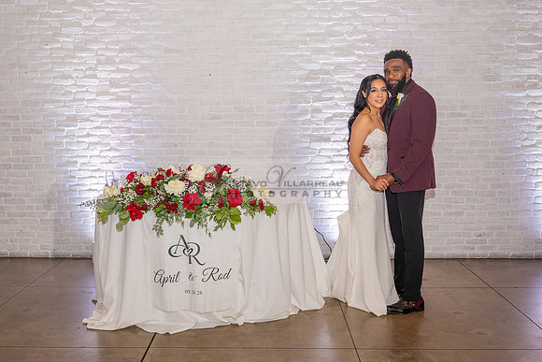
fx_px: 608
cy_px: 193
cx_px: 250
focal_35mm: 40
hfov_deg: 48.0
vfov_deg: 33.1
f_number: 3.5
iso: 800
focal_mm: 37
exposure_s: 1/200
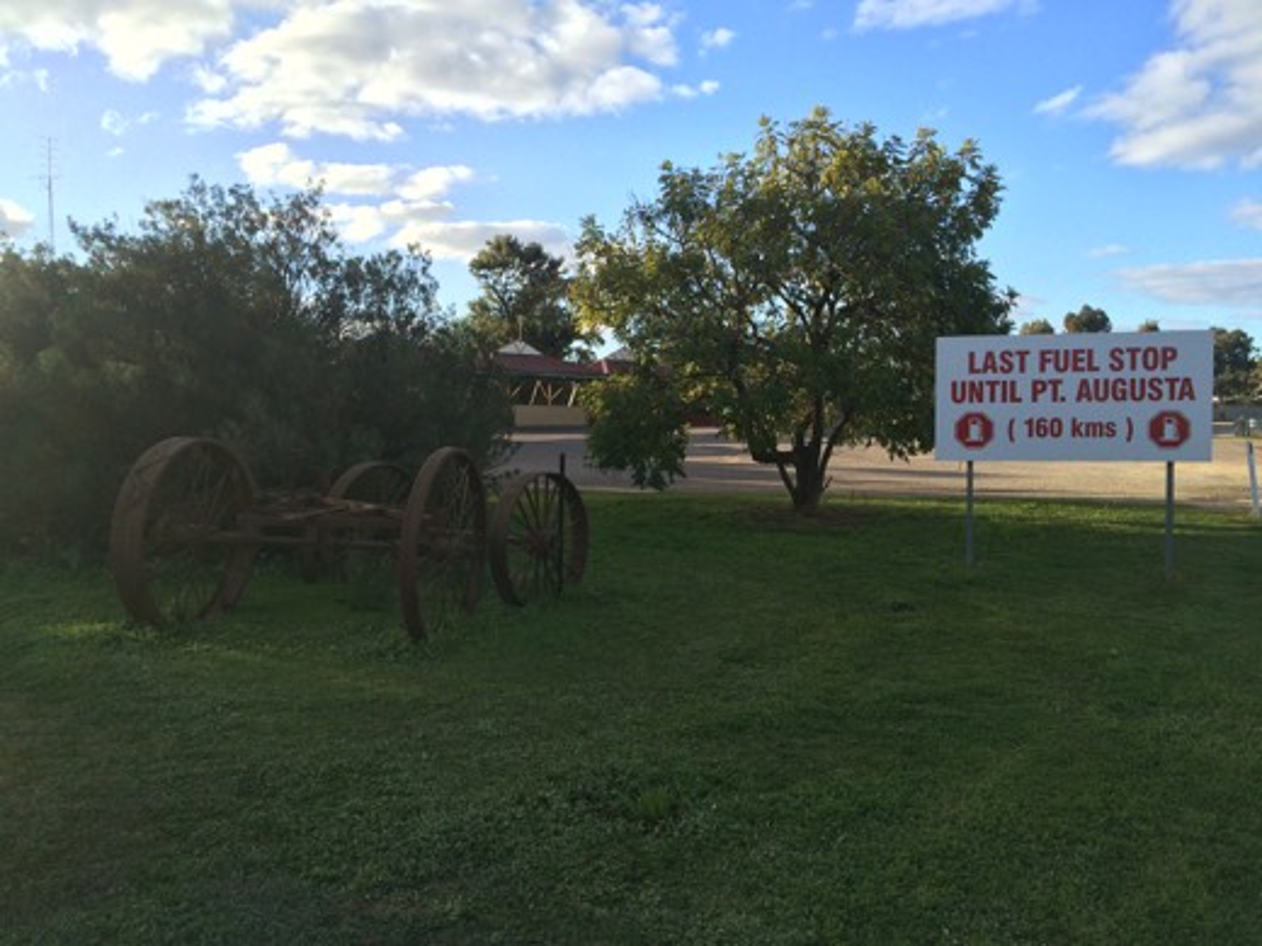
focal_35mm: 29
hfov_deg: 61.7
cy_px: 473
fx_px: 1057
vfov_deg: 48.2
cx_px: 631
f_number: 2.2
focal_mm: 4.15
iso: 32
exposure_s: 1/912
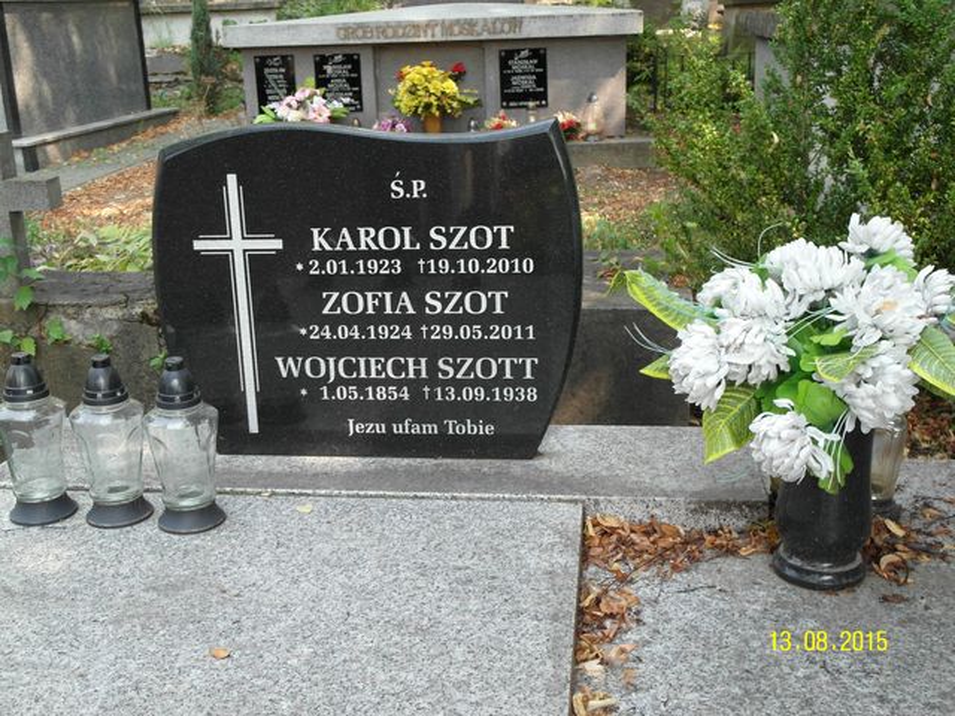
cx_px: 478
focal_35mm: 42
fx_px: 1159
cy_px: 358
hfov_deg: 44.8
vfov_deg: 34.3
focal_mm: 9.1
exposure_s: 1/90
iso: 100
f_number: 3.8
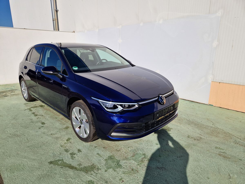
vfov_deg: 58.9
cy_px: 92
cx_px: 122
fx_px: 163
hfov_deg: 73.9
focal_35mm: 23
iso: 50
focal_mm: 5.4
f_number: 1.8
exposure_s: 1/3392
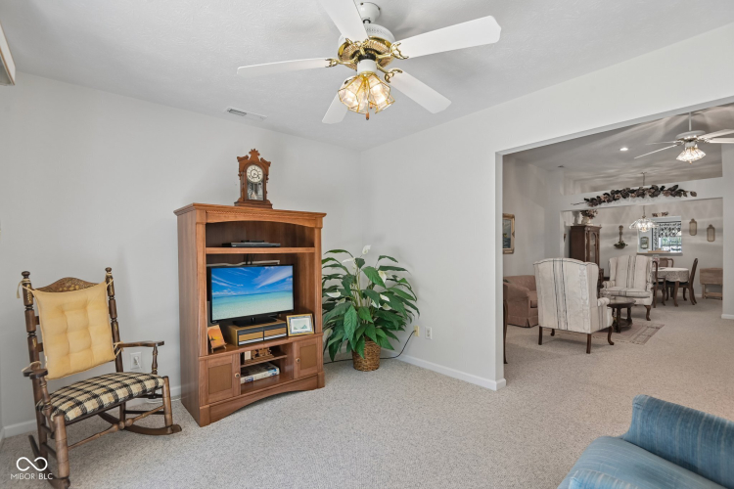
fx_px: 326
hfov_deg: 96.7
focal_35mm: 16
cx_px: 367
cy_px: 244
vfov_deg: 73.7
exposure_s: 1/15
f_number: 8
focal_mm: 16
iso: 160
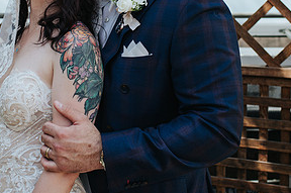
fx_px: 581
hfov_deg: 27.8
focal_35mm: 72
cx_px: 85
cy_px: 15
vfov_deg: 18.5
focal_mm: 35
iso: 180
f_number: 3.5
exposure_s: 1/640
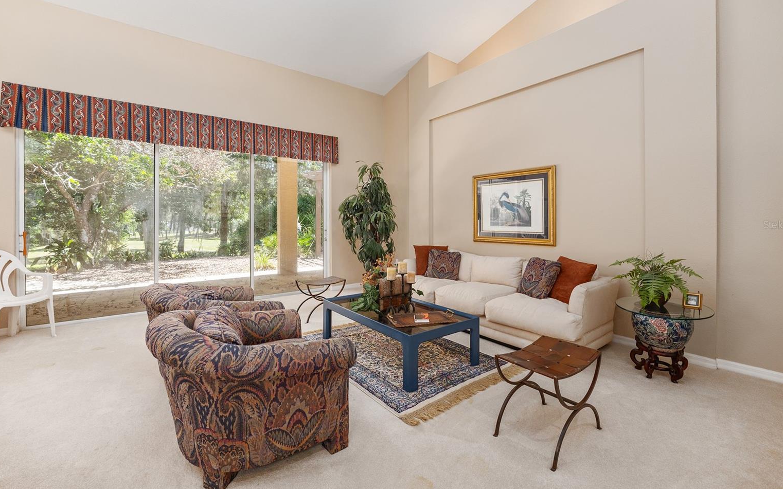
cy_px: 224
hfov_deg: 101.5
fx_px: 320
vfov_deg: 74.6
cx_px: 398
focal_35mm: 15
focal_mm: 14
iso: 400
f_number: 7.1
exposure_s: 1/3
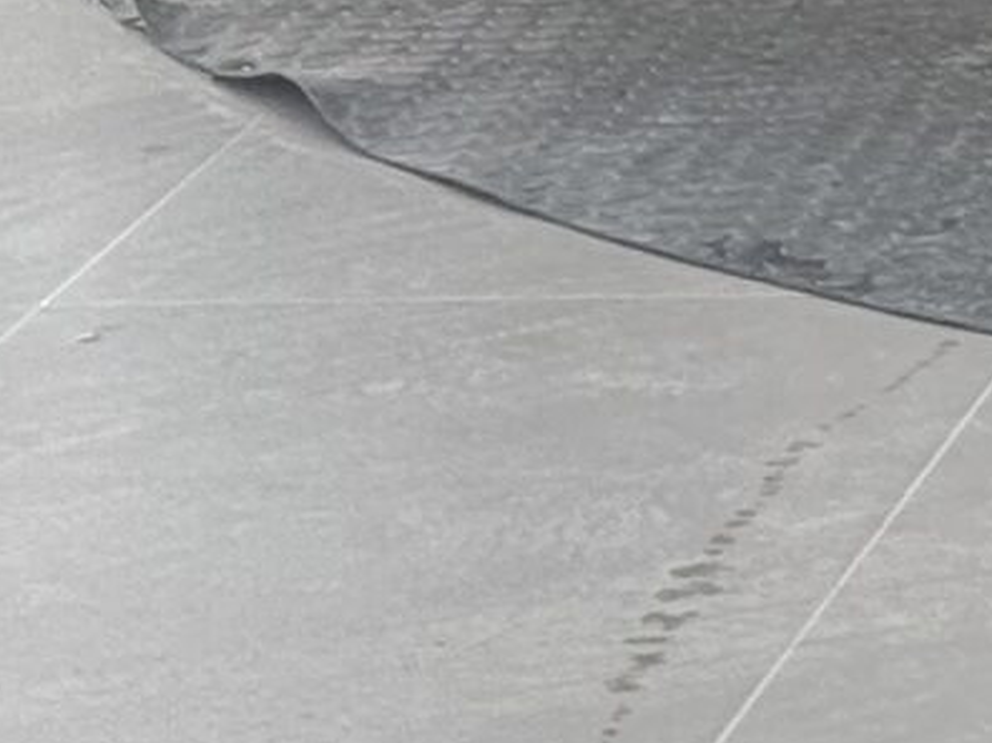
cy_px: -1511
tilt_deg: -4.6
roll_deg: -0.1
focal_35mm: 311
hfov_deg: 5.9
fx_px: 8910
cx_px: 2994
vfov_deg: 4.6
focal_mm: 6.76
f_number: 1.78
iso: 80
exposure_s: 1/231
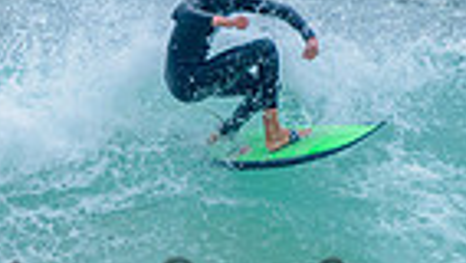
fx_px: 25909
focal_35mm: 2096
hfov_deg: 1.0
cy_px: 148
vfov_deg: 0.6
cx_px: 197
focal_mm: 400
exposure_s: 1/1600
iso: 500
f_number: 7.1
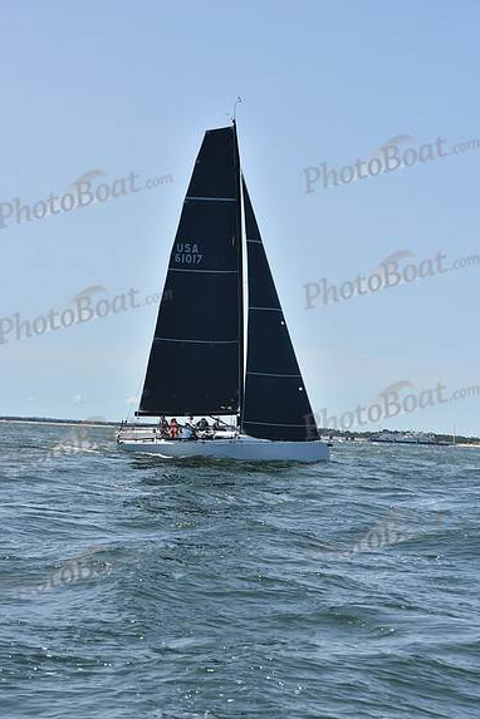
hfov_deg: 15.7
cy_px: 360
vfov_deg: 23.4
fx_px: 1740
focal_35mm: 87
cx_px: 238
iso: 250
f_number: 8
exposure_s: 1/1000
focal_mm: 86
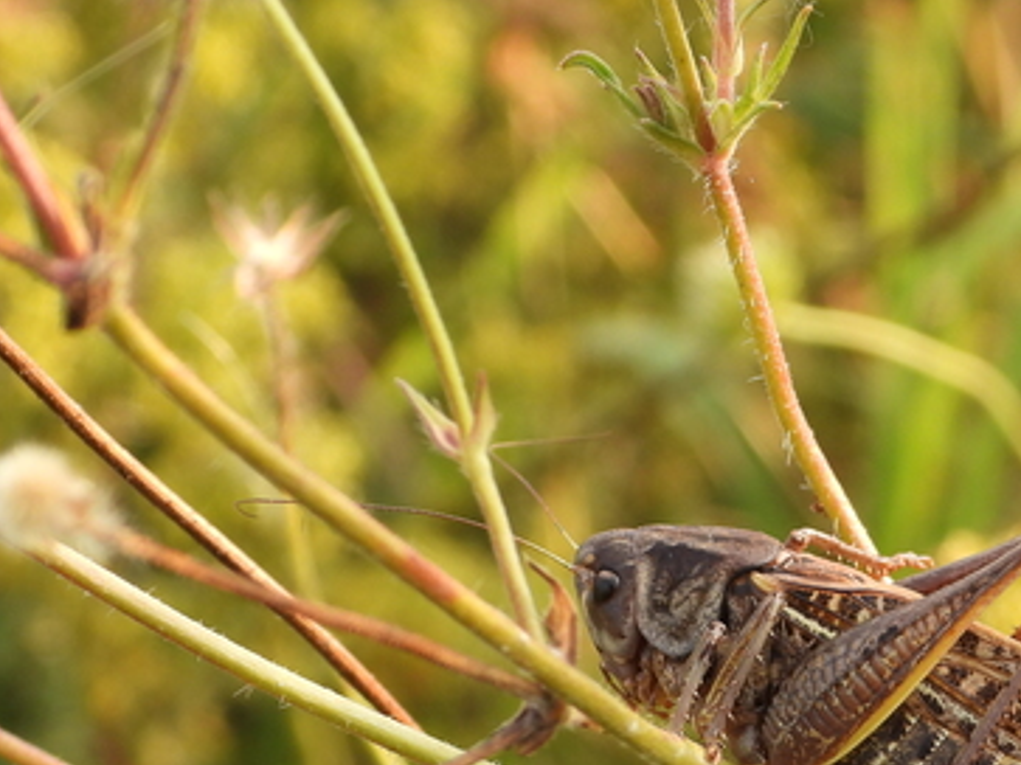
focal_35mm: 247
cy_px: 593
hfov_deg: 8.0
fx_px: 7283
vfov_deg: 6.0
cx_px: 876
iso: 100
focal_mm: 18.9
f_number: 4
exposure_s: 1/250
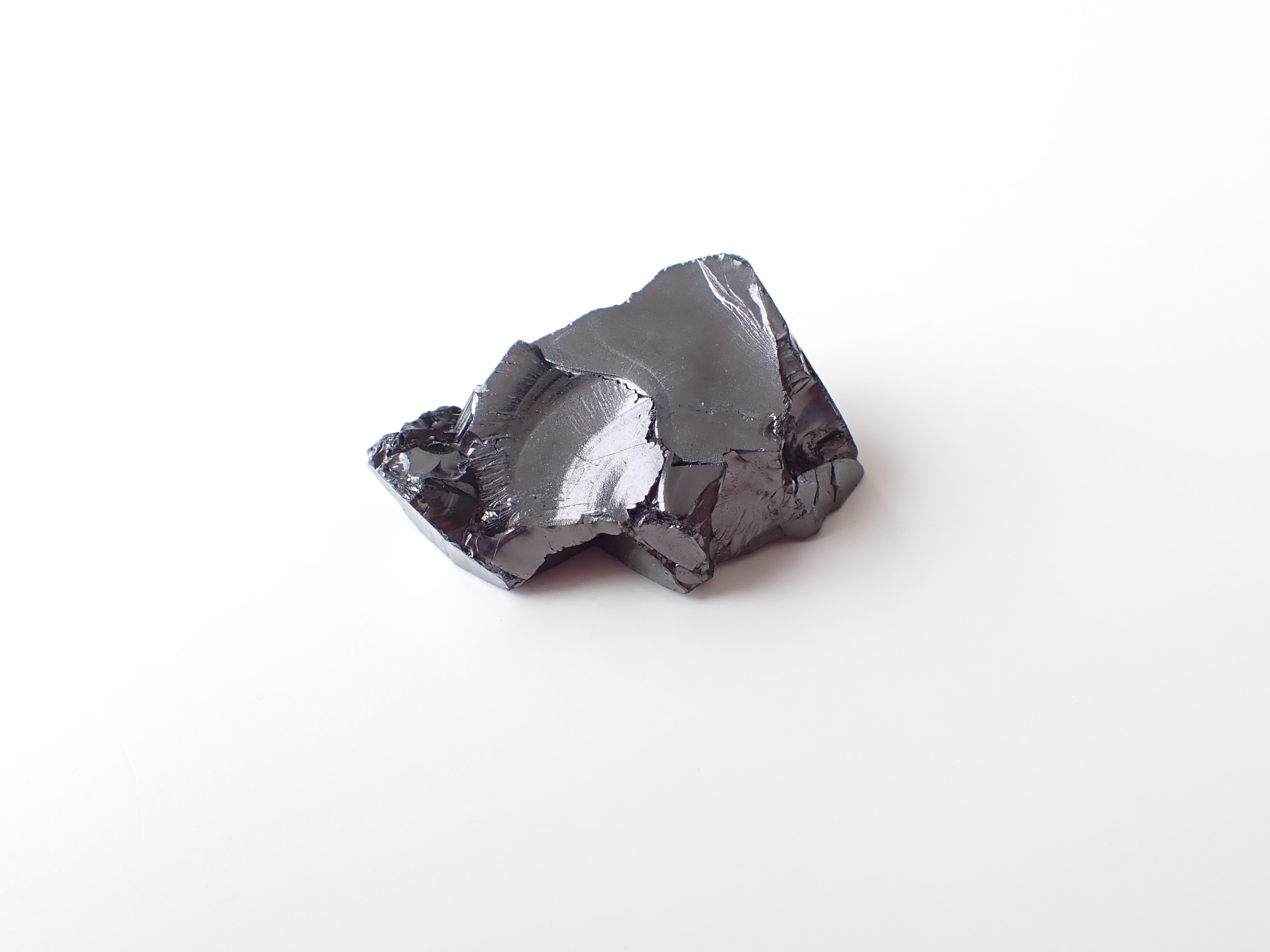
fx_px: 1101
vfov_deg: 46.8
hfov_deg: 60.0
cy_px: 476
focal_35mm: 30
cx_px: 635
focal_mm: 5.4
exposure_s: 1/125
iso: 125
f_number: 3.2
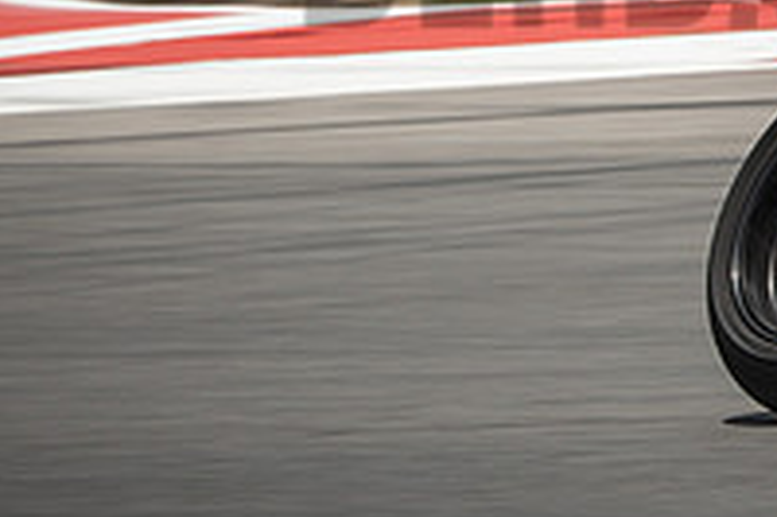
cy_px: -72
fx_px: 18762
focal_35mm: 870
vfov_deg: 1.6
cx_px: 1123
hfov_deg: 2.4
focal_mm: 200
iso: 125
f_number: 9
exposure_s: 1/200
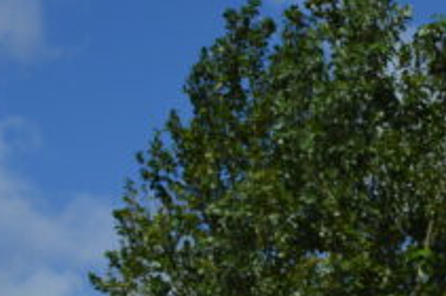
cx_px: 955
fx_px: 1979
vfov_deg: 8.2
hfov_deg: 11.3
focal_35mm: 160
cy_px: 530
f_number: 10
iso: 100
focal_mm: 22
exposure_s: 1/400
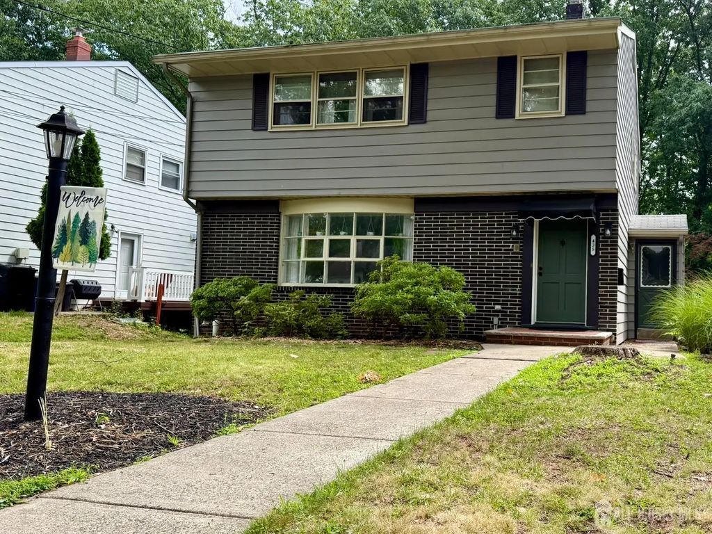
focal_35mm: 24
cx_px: 356
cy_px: 267
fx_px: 494
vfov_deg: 56.8
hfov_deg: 71.6
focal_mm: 6.76
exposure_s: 1/1464
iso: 100
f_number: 1.78
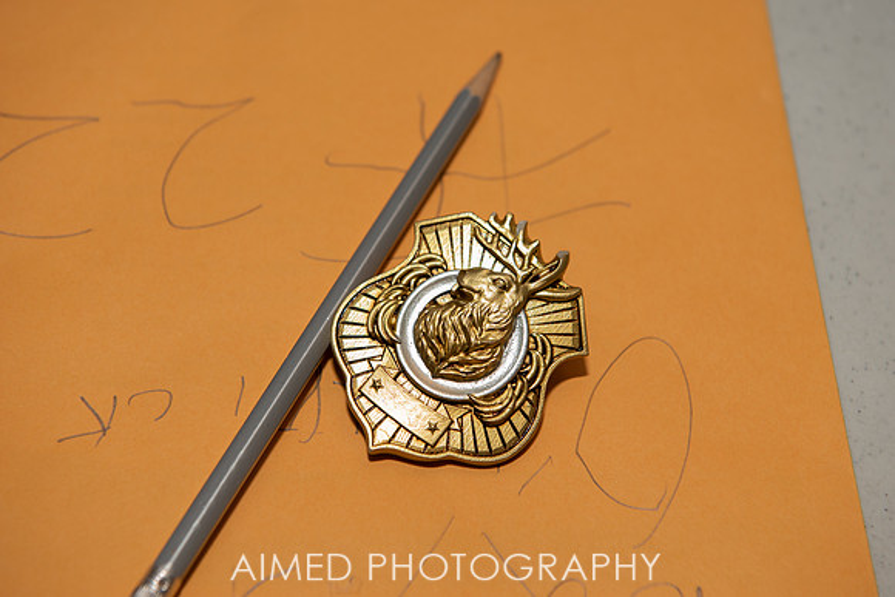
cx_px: 461
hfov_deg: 28.0
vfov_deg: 18.9
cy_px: 289
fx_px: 1793
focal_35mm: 72
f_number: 5
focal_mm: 70
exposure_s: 1/200
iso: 125
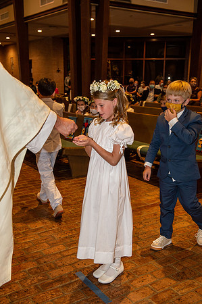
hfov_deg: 31.8
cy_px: 152
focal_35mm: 42
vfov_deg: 46.4
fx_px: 354
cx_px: 101
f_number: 5
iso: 1600
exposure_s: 1/125
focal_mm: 42
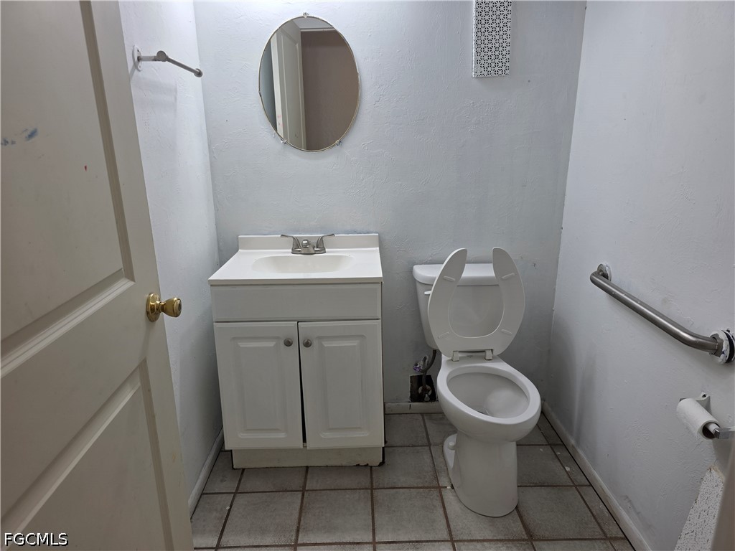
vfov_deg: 58.9
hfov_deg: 73.9
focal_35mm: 23
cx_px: 368
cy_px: 276
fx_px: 488
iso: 64
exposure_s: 1/120
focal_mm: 6.3
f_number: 1.7
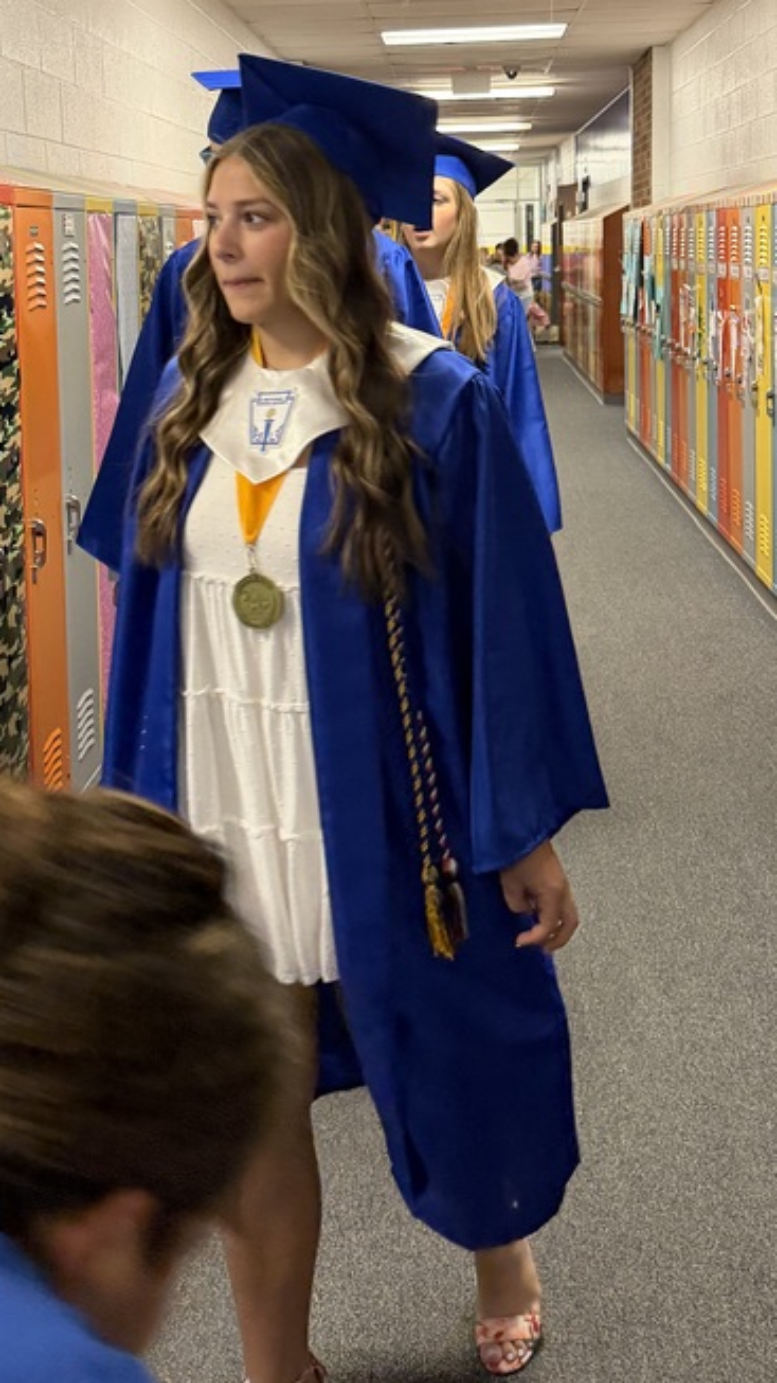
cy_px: 385
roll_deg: +2.0
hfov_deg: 29.0
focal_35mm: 41
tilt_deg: -5.1
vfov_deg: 48.0
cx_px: 371
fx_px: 1503
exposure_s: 1/60
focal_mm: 6.76
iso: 320
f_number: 1.78
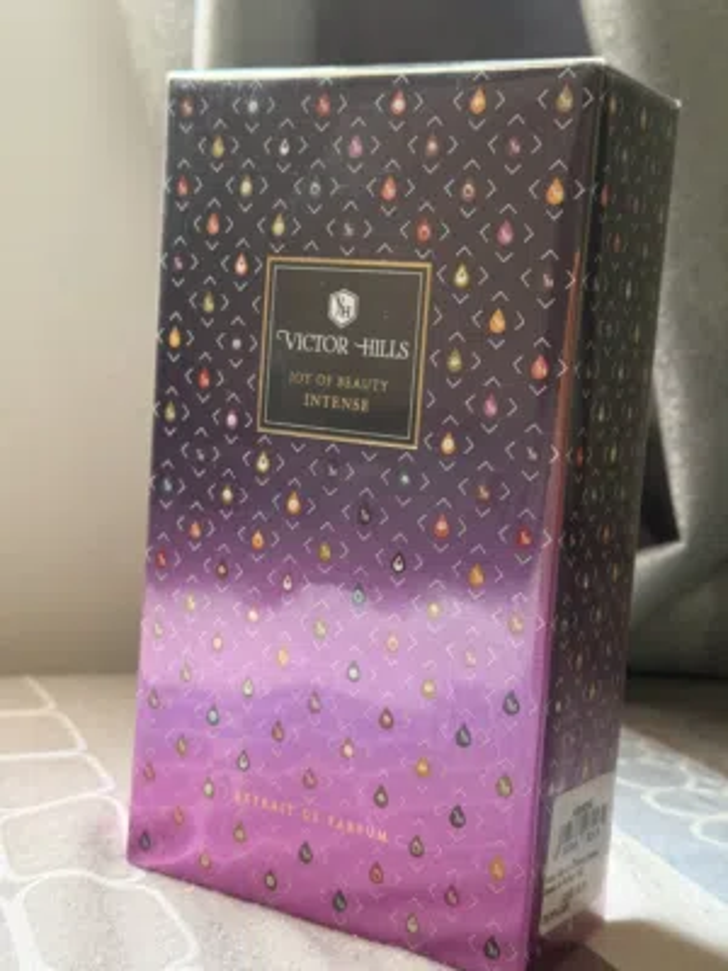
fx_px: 1346
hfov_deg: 30.3
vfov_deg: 39.7
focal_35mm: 48
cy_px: 486
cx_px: 364
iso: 250
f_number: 1.78
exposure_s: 1/51
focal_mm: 6.76
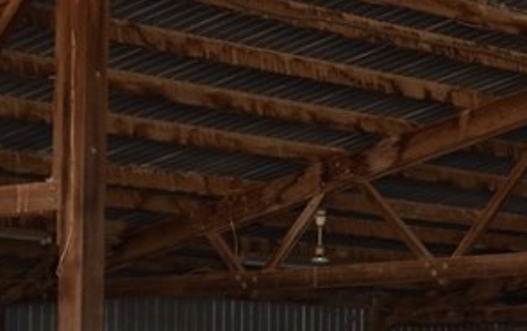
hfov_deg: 12.5
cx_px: 774
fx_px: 2286
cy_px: 273
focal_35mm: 159
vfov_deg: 8.3
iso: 360
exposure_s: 1/200
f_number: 5
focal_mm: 30
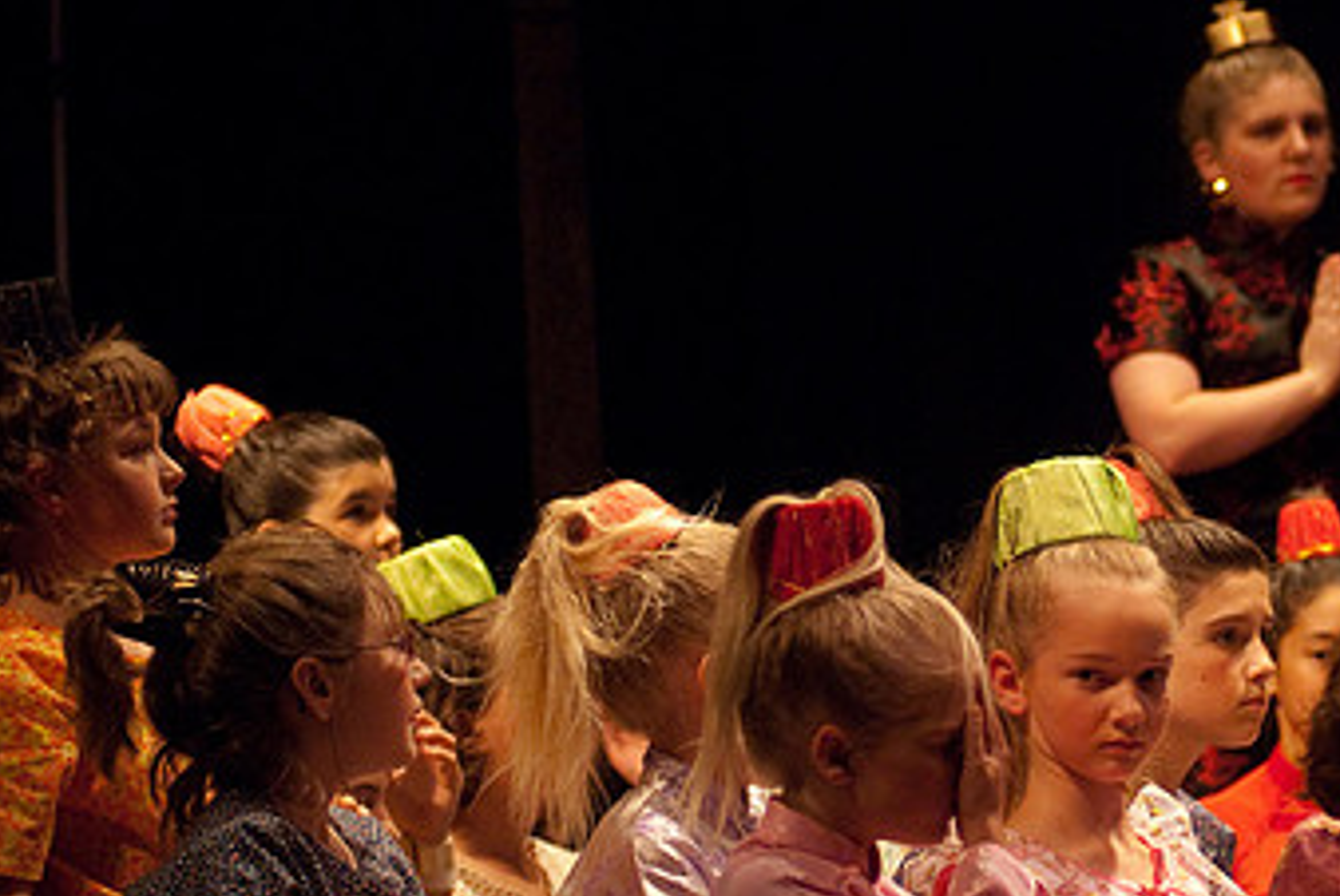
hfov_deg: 10.0
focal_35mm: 206
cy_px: 222
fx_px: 7674
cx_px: 1035
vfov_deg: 6.7
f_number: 2.8
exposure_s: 1/160
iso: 1000
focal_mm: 80
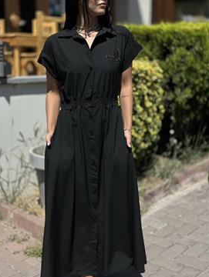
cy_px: 133
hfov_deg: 26.6
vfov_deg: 34.9
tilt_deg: -9.6
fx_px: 442
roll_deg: +0.0
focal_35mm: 55
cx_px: 91
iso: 80
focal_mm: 6.86
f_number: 1.78
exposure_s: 1/7634
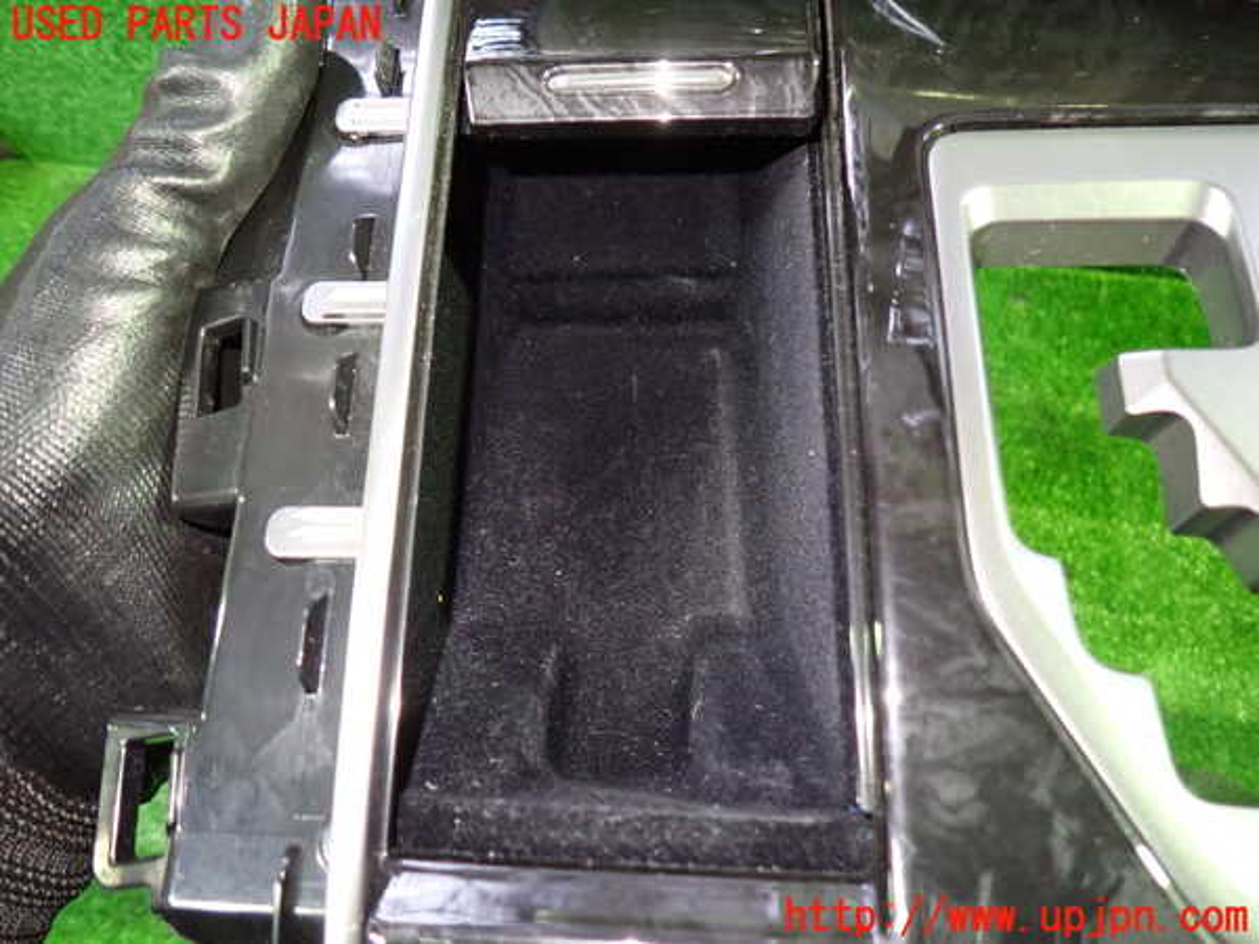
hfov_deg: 69.4
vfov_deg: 54.9
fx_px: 909
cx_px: 630
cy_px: 472
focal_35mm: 25
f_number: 2
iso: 800
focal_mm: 4.5
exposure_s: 1/30
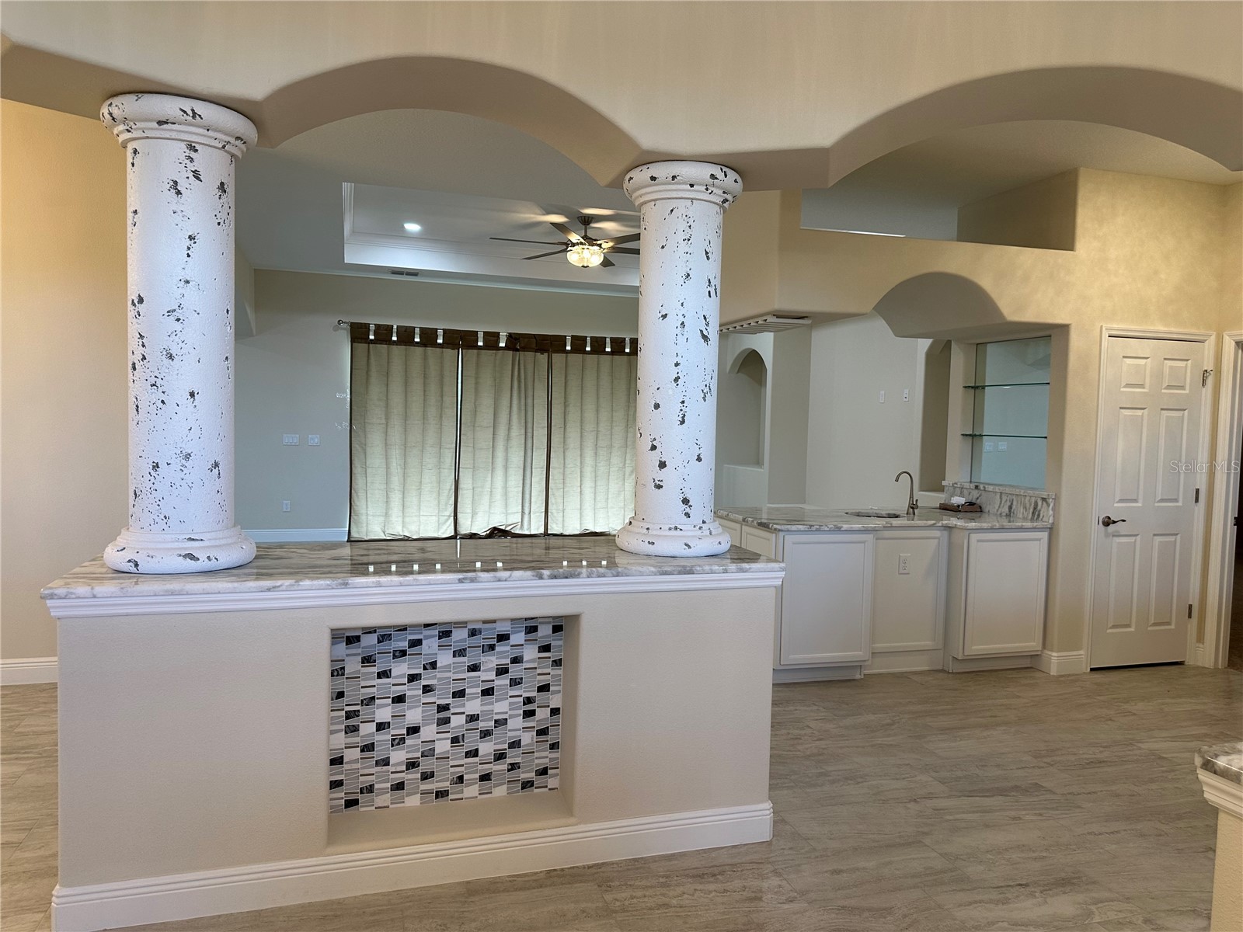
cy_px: 466
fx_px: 862
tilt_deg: -2.7
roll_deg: -1.4
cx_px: 622
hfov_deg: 71.6
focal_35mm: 24
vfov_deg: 56.8
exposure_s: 1/120
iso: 125
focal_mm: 6.86
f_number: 1.78
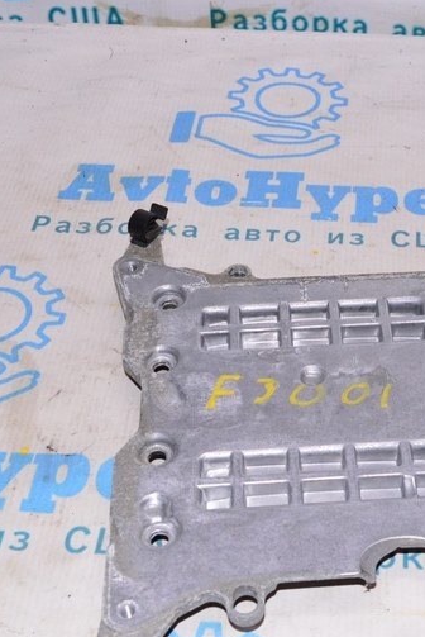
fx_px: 1132
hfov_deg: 21.0
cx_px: 340
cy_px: 389
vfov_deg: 31.3
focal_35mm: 64
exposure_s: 1/200
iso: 1600
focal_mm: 21
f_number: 8
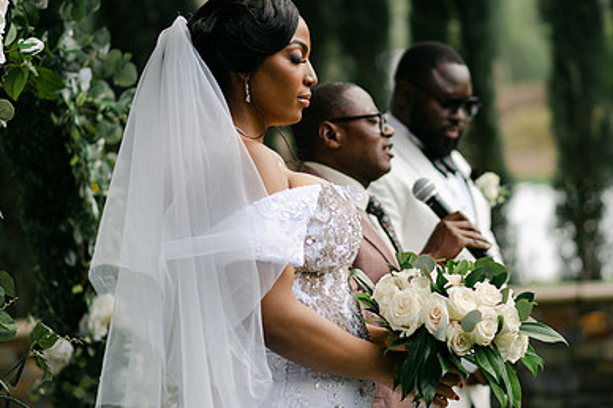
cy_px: 158
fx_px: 2161
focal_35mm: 127
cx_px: 370
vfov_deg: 10.8
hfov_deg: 16.1
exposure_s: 1/500
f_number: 2
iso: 100
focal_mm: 85
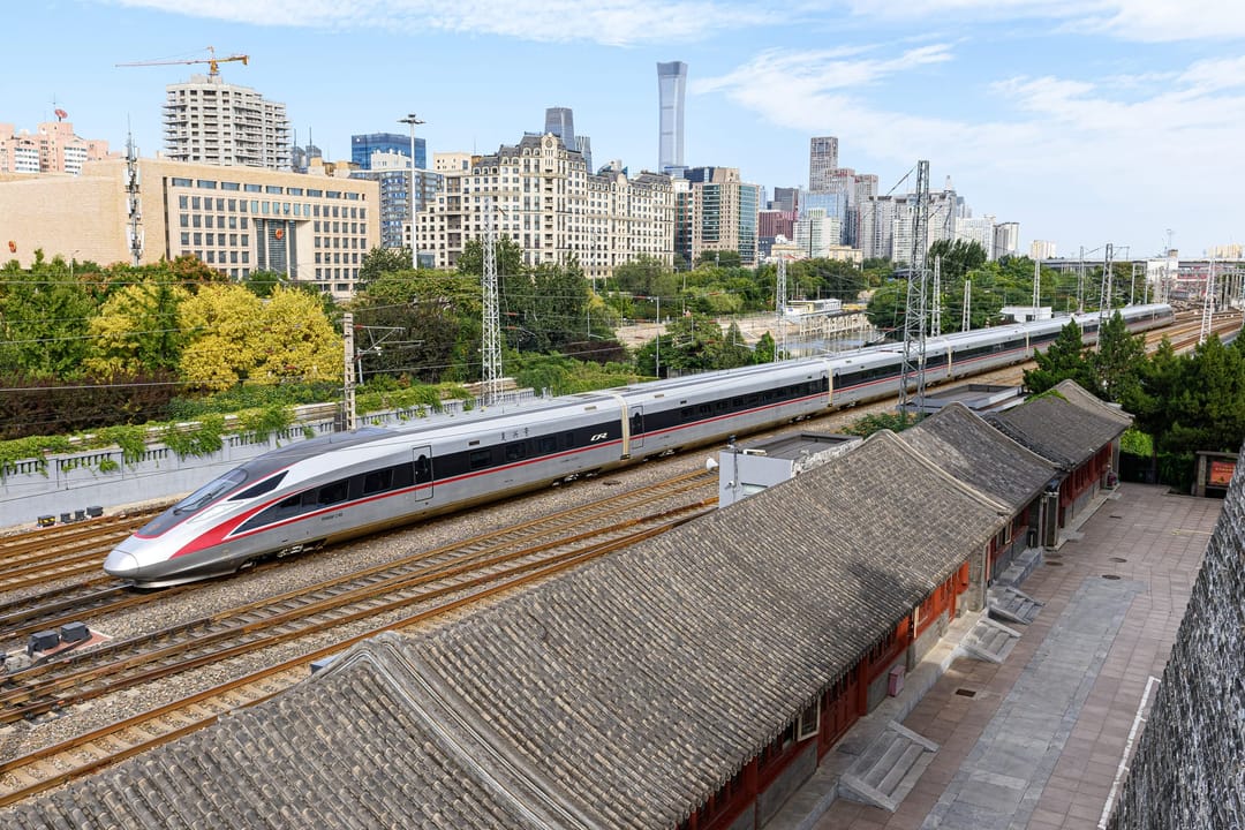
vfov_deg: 40.2
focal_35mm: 33
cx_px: 572
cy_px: 410
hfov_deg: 57.4
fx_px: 1135
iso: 400
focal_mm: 26
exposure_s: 1/640
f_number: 8
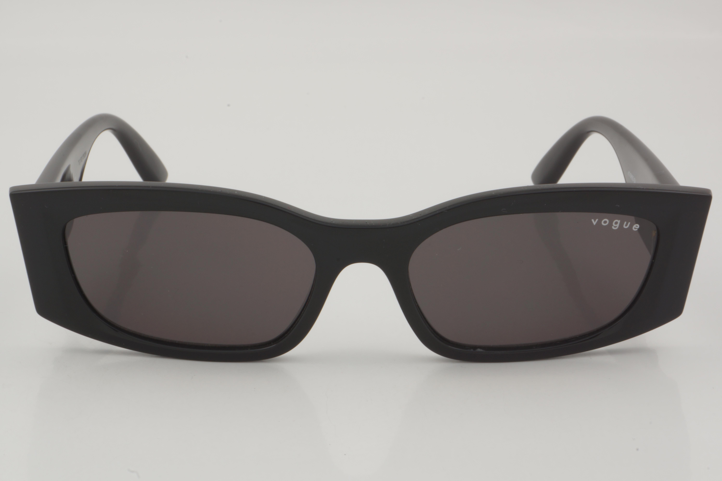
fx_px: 1654
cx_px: 361
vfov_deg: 16.6
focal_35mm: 82
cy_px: 240
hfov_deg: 24.6
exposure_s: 1/3
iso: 100
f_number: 32
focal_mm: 55
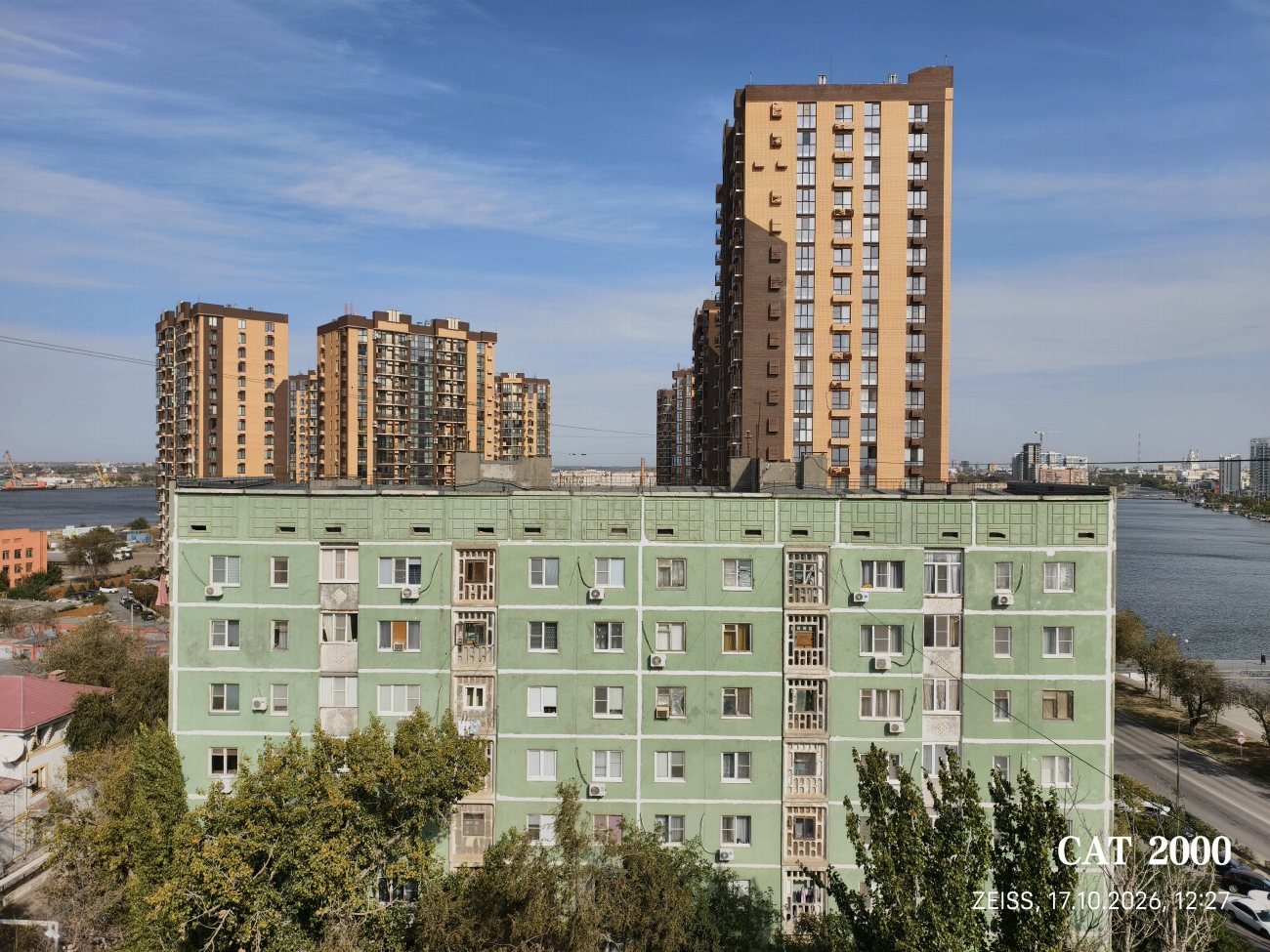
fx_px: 844
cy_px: 476
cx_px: 635
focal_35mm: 23
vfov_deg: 58.9
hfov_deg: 73.9
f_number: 1.57
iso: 72
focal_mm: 6.54
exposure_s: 1/3378
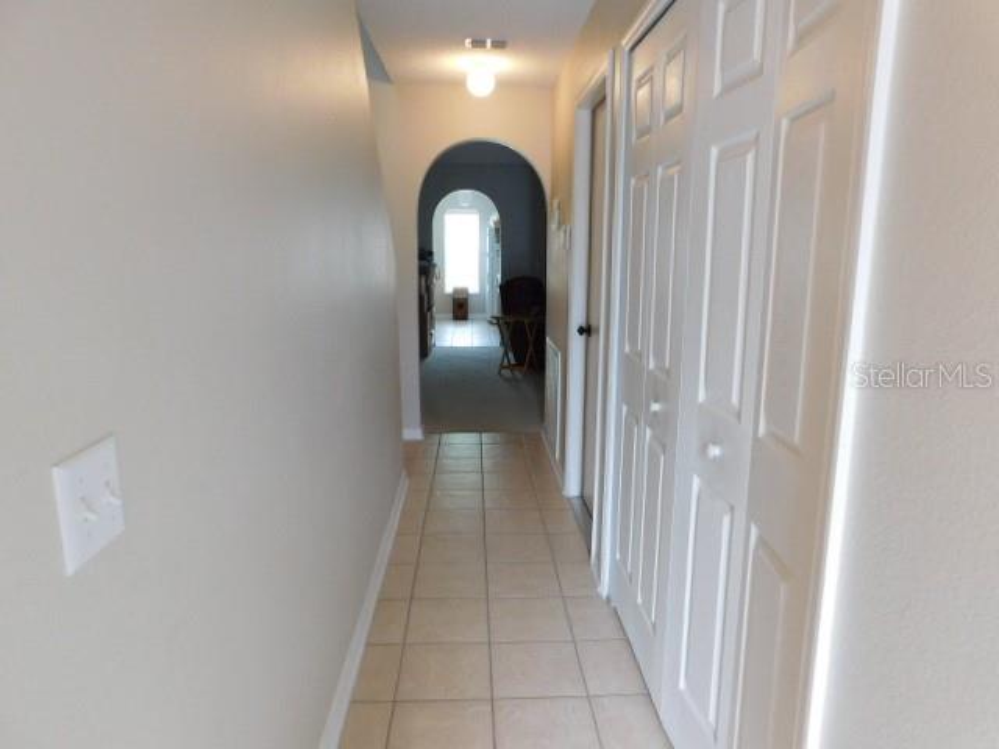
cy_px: 374
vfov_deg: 58.9
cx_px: 500
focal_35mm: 23
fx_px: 664
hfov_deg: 73.9
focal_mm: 4
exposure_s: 1/30
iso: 250
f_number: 3
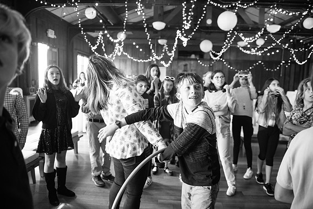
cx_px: 156
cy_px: 104
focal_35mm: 24
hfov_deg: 73.7
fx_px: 209
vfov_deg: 53.2
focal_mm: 24
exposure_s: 1/80
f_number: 2.8
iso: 1250
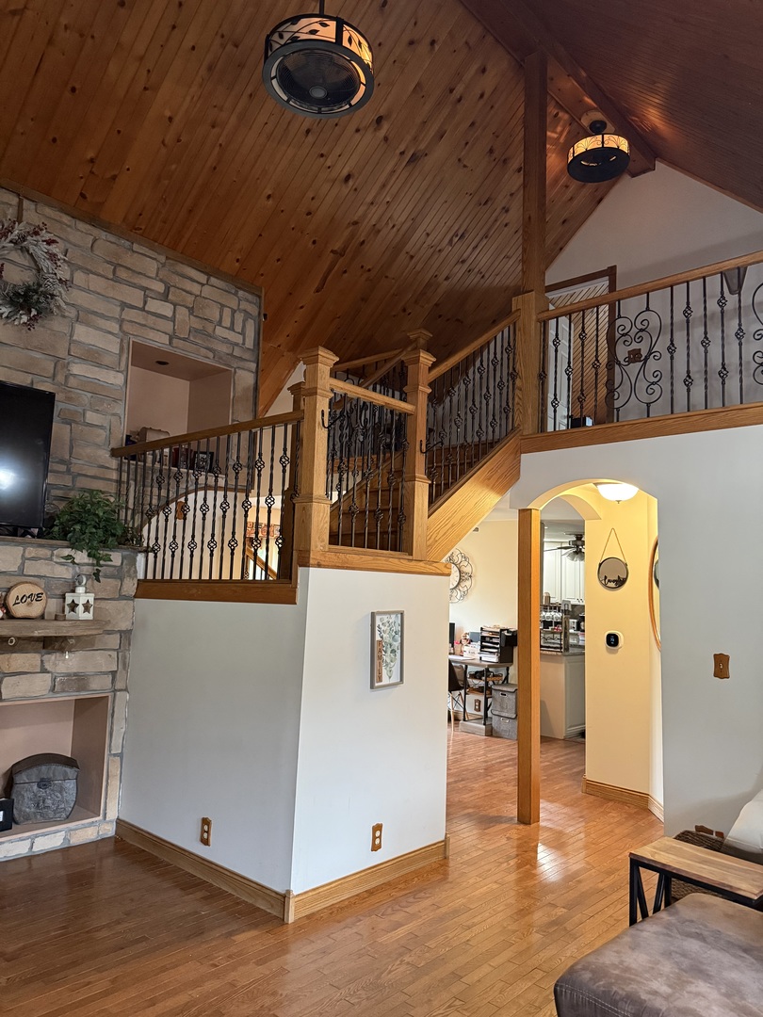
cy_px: 508
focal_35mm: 24
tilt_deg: +6.8
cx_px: 382
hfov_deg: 56.8
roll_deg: -2.3
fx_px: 705
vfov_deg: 71.6
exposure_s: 1/60
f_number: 1.78
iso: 640
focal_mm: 6.76
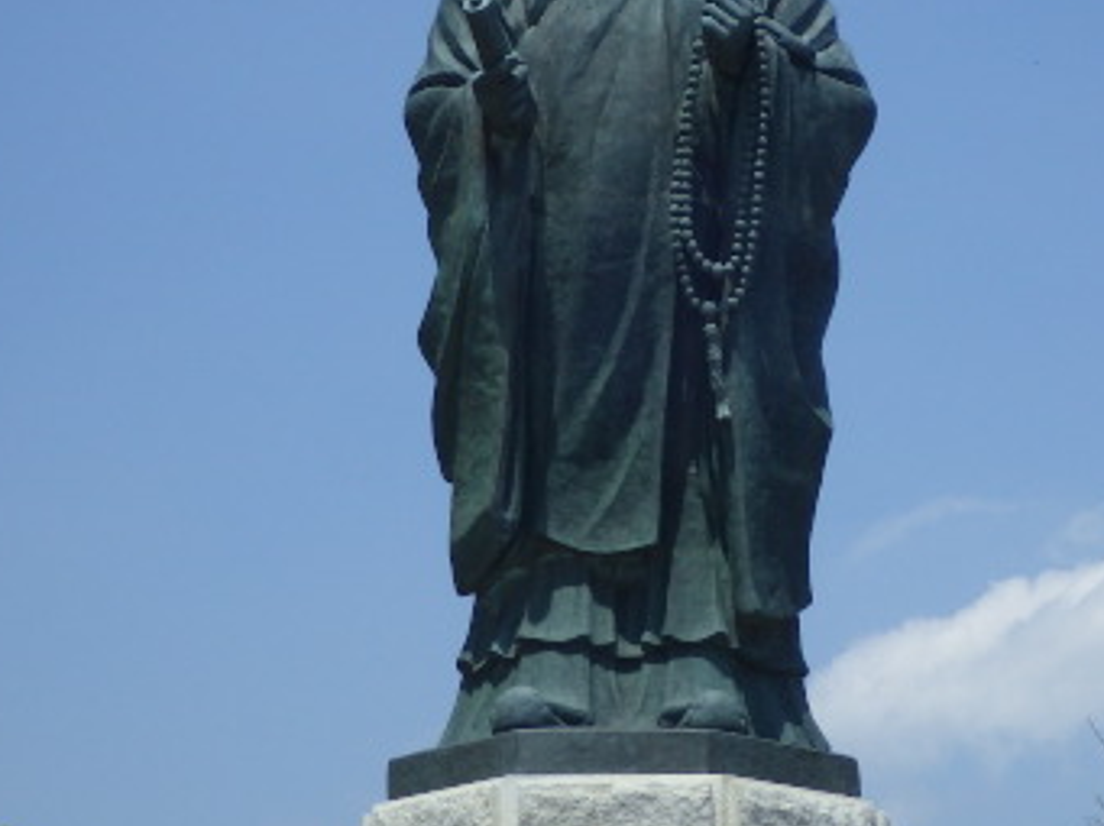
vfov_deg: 11.9
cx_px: 677
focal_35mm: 124
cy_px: 298
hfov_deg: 15.9
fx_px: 3951
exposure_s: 1/800
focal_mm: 11.8
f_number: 5.1
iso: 125
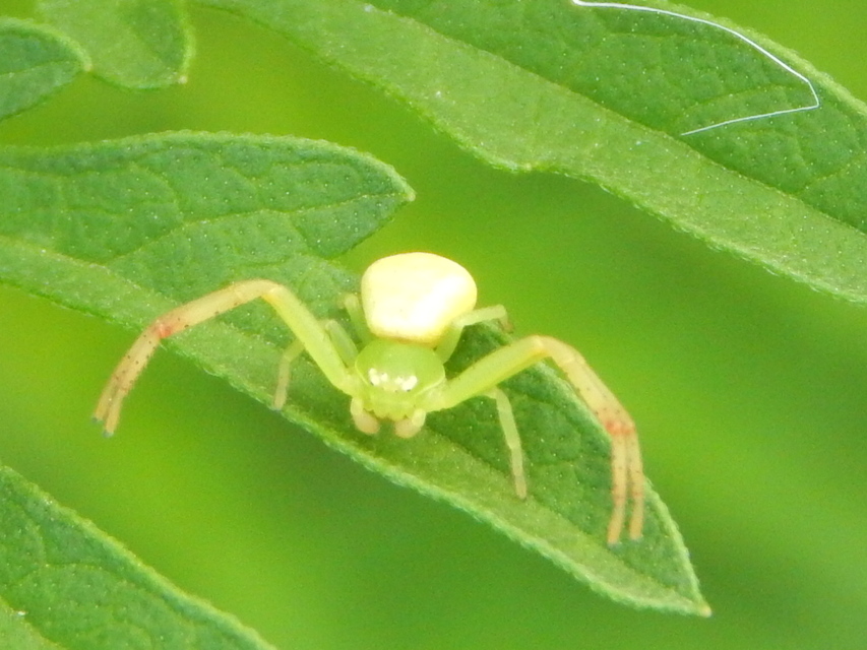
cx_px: 434
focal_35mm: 232
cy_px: 325
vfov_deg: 6.4
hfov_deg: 8.5
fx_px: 5812
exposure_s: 1/200
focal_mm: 41.7
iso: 400
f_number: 5.6
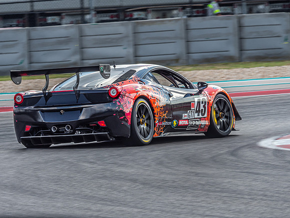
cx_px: 145
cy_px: 109
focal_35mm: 601
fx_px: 5035
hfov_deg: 3.3
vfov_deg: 2.5
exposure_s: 1/160
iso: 200
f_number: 10
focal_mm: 300
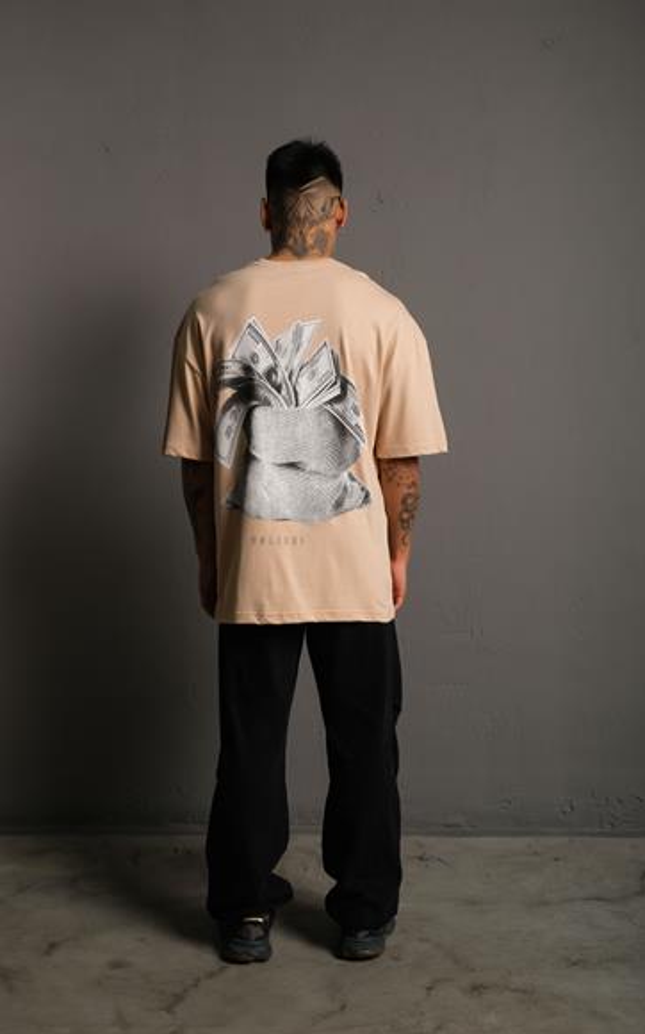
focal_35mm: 36
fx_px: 1014
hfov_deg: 35.3
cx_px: 317
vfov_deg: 54.0
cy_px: 520
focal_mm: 23.3
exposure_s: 1/160
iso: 160
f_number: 5
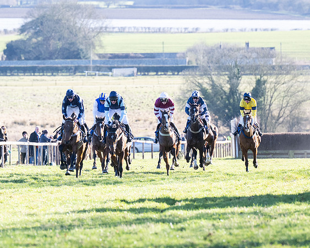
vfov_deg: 3.4
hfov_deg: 4.3
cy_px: 153
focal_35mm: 455
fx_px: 4175
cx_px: 75
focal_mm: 200
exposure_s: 1/1250
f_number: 4
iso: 800
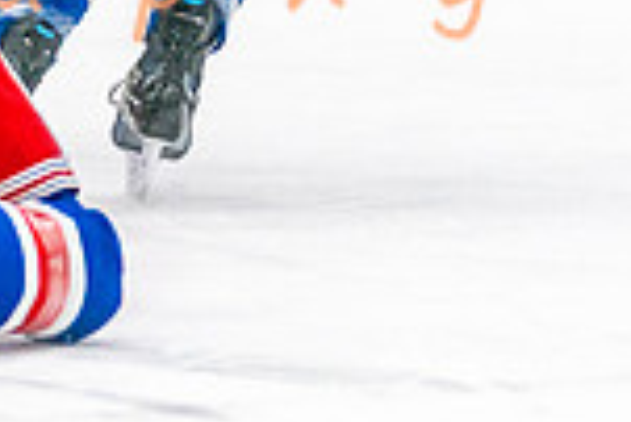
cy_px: -150
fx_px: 15035
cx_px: -568
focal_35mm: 857
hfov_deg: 2.4
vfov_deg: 1.6
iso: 3200
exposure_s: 1/1250
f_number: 2.8
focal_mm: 158
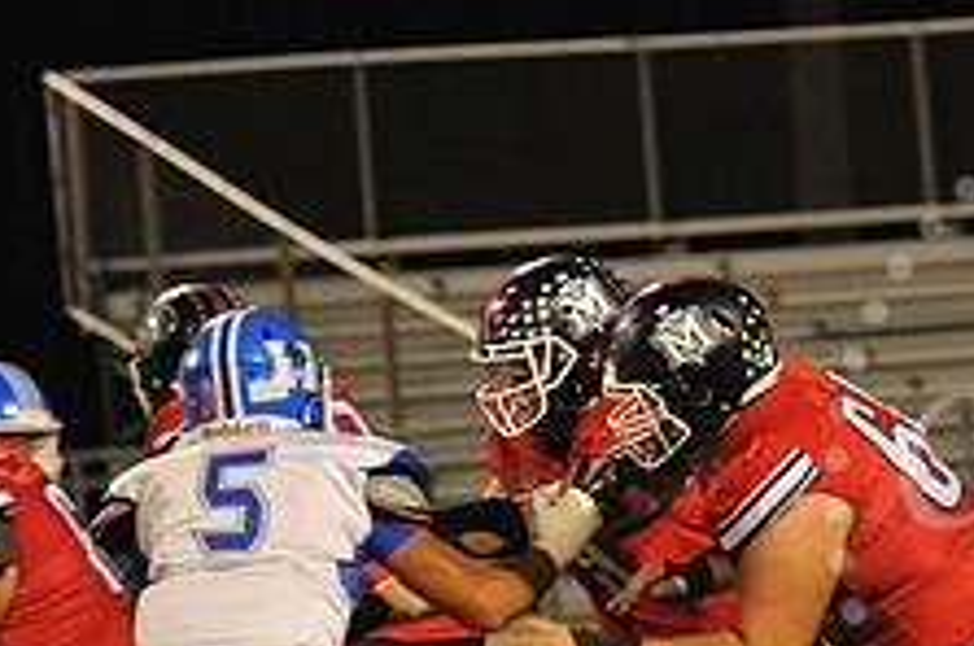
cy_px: 484
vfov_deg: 2.6
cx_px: 1240
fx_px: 14048
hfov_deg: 4.0
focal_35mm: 520
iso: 5000
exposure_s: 1/200
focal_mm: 200
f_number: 5.6
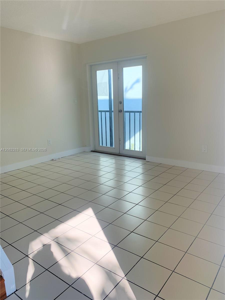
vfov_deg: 67.3
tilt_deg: -11.0
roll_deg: +2.1
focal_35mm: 26
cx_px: 112
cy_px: 150
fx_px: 225
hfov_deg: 53.1
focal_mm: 4.25
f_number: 1.8
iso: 25
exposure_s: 1/322
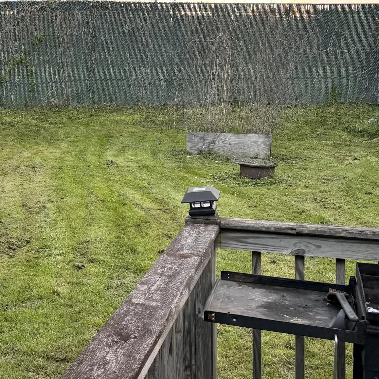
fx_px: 706
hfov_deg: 28.1
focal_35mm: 57
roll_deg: +0.6
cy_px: 97
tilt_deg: -3.8
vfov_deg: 29.6
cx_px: -8
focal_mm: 6.76
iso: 80
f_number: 1.78
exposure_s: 1/301
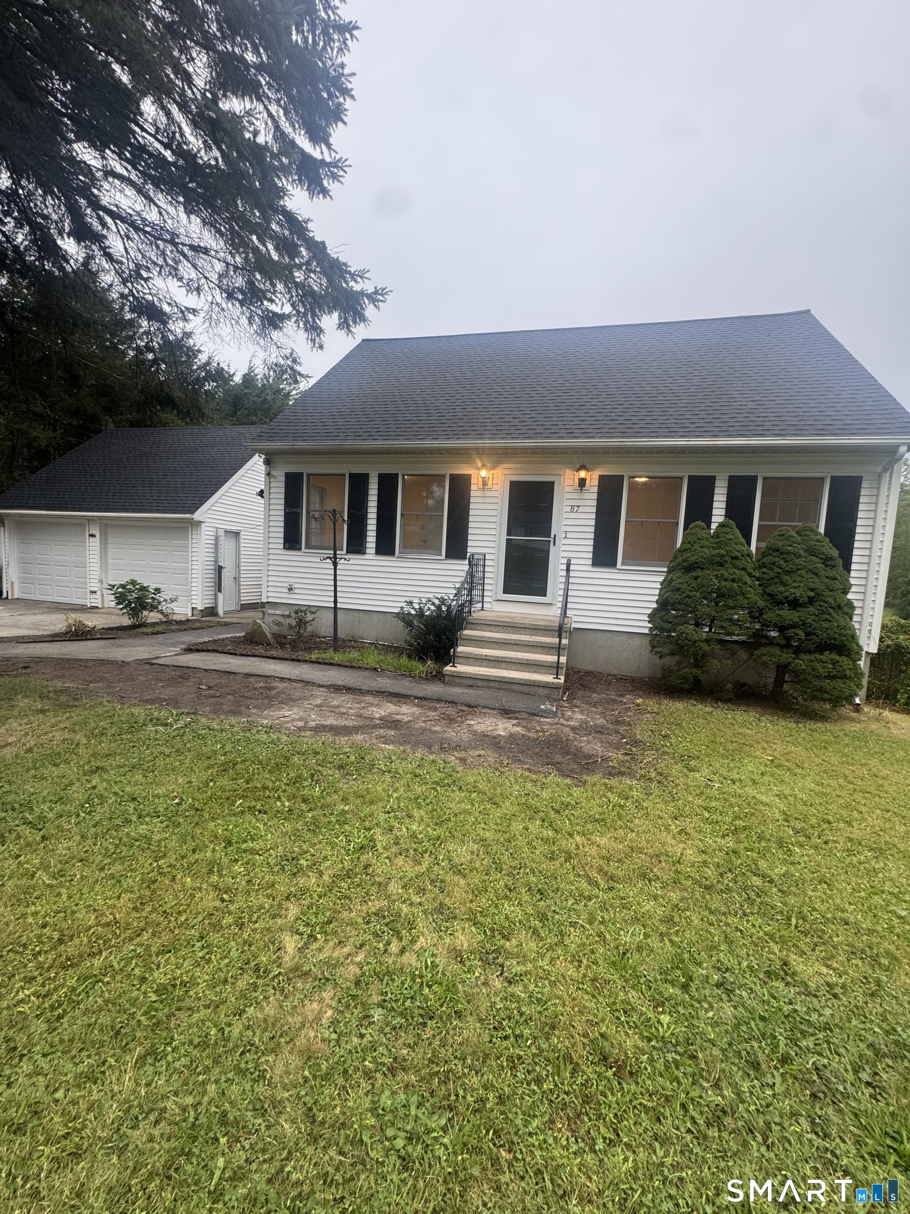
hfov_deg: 85.7
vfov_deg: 102.1
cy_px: 607
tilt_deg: -4.8
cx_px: 455
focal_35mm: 14
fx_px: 491
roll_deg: -2.2
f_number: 2.2
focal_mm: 2.22
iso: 125
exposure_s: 1/99
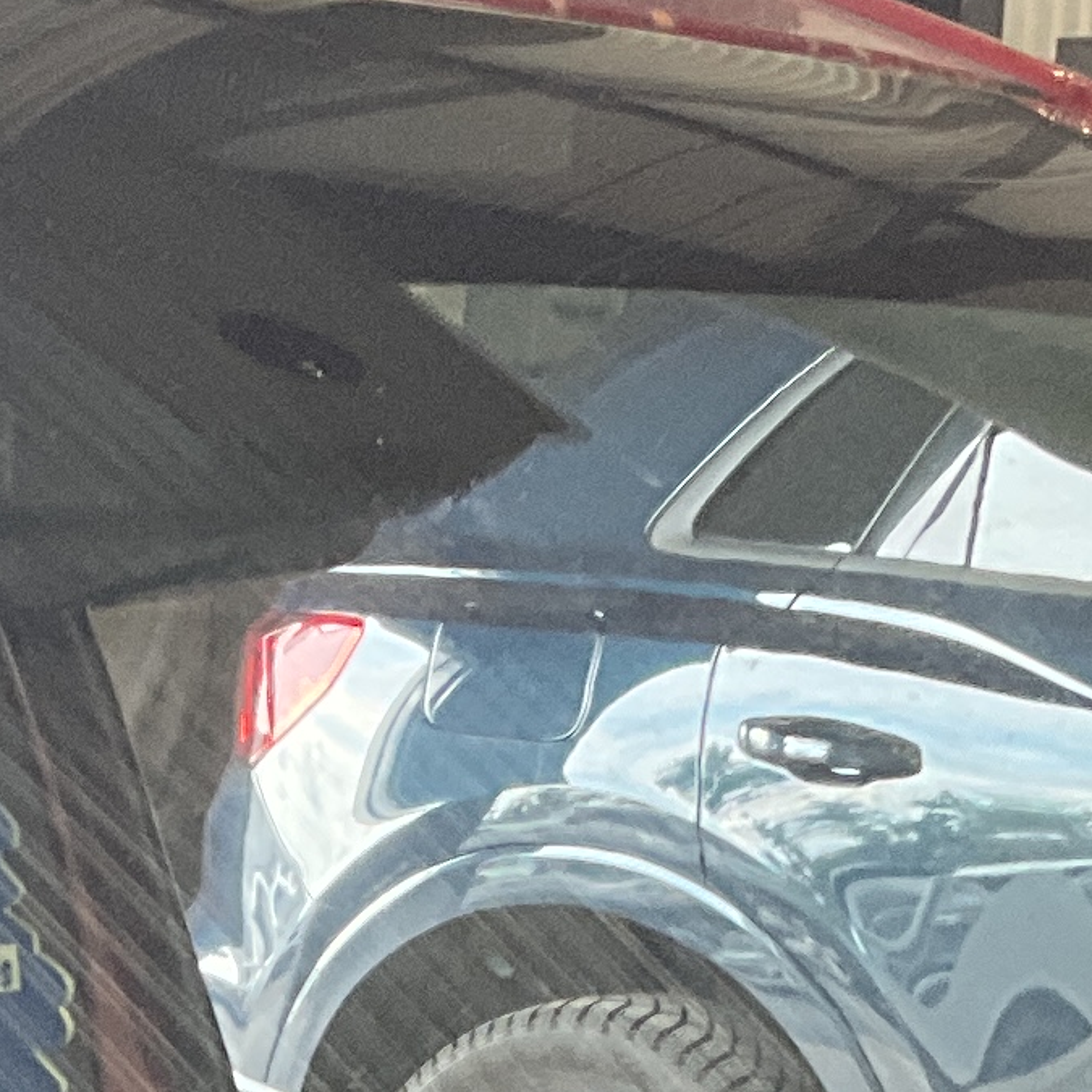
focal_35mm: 153
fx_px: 5461
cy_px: 1849
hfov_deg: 11.3
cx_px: 97
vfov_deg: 10.8
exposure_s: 1/60
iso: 80
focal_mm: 3
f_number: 1.8
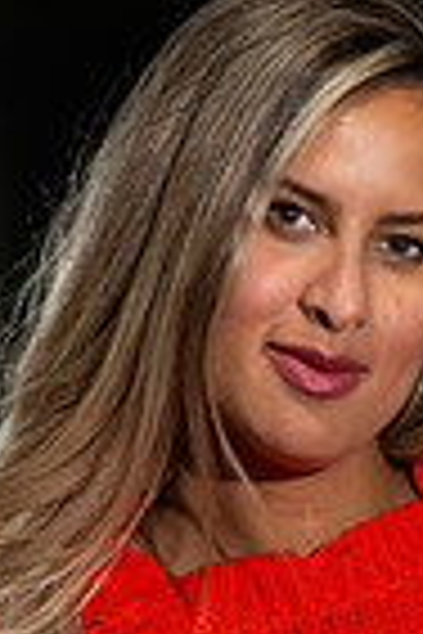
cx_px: 328
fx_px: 4776
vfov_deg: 7.5
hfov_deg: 5.1
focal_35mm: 271
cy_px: 751
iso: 200
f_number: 1.8
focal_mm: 85
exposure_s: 1/200
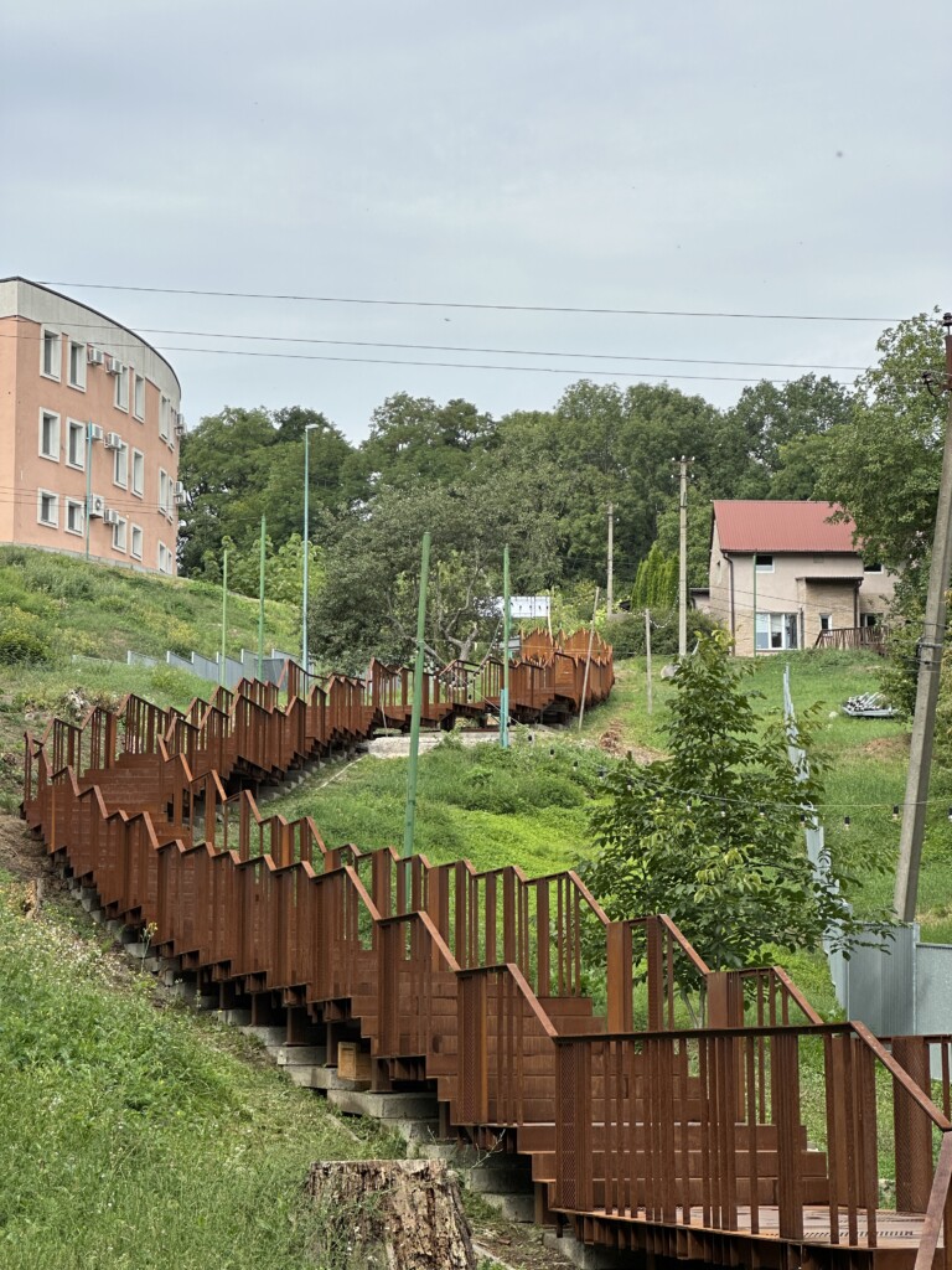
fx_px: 2824
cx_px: 476
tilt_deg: +9.7
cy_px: 635
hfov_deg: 19.1
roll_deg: -0.9
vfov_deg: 25.3
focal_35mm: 77
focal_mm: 9
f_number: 2.8
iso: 32
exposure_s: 1/579
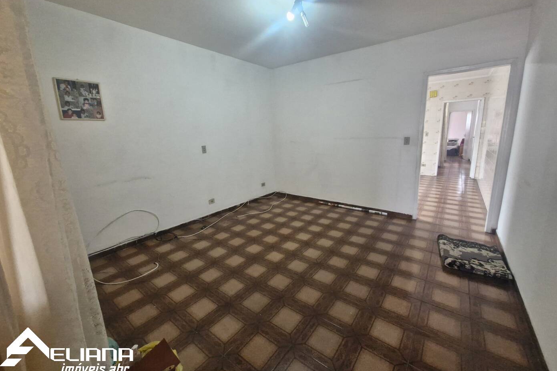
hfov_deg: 104.3
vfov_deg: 81.1
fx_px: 217
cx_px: 282
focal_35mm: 14
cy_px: 173
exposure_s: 1/60
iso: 320
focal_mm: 1.74
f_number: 2.2
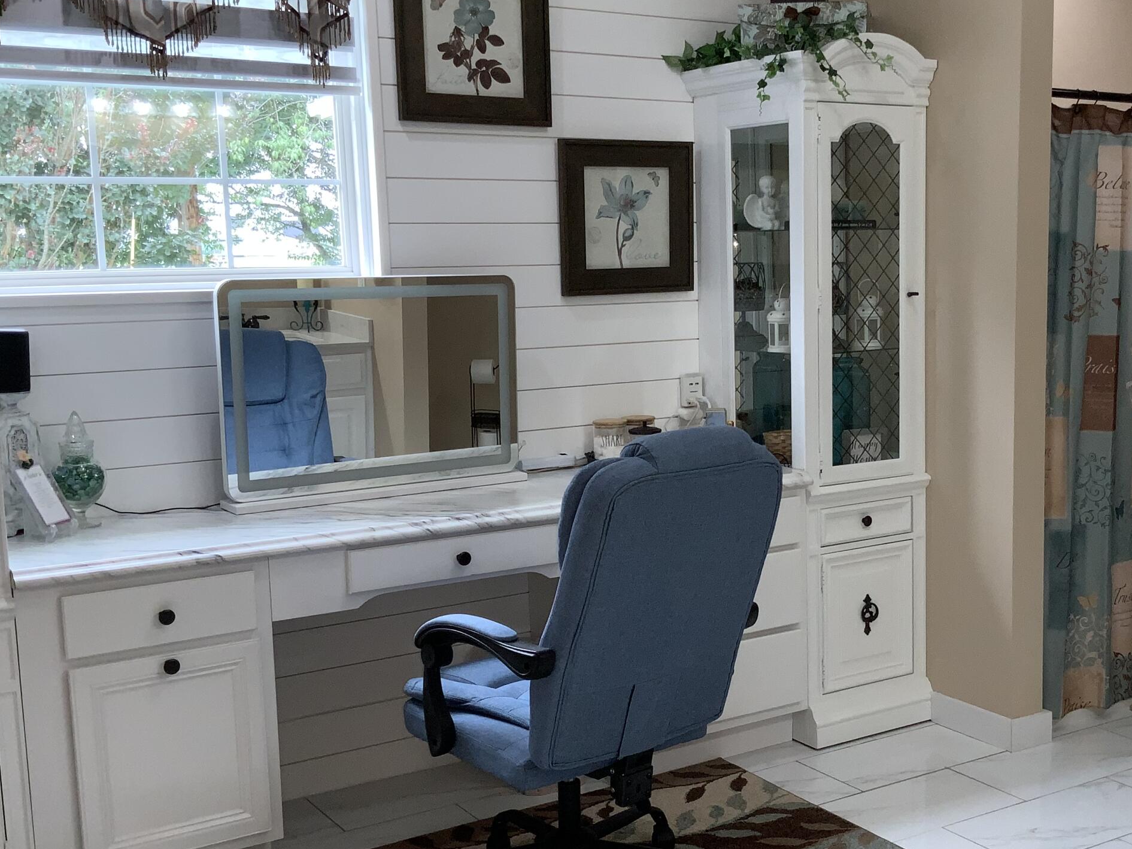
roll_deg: +0.6
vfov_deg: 31.5
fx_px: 1504
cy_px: 459
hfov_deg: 40.7
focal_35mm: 46
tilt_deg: -7.7
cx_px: 764
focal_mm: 3
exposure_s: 1/66
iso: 16
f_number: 1.8
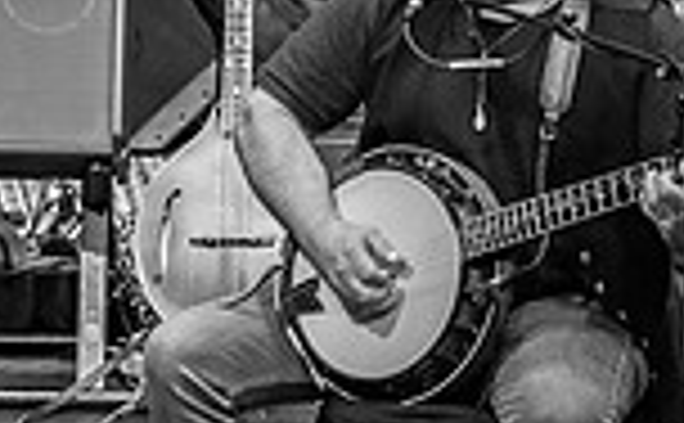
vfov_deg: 2.6
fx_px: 9256
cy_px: 247
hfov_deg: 4.2
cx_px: -338
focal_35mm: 498
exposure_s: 1/160
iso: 1600
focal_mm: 112
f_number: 3.2
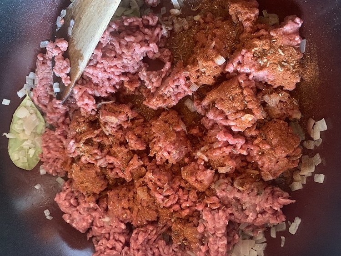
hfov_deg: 67.3
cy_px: 128
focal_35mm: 26
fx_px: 256
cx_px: 170
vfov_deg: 53.1
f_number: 1.8
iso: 500
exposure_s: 1/30
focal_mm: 4.25
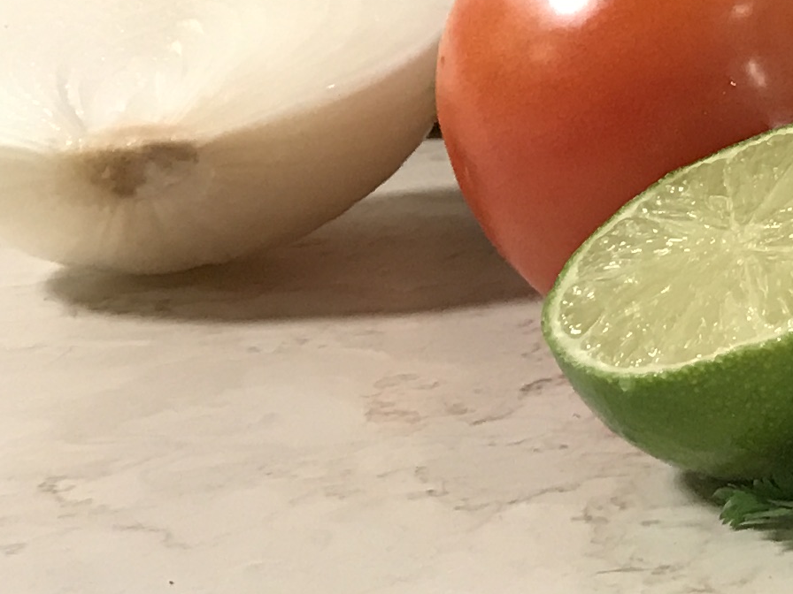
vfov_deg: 11.2
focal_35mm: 126
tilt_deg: -2.5
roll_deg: +0.4
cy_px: -374
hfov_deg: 13.7
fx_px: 2886
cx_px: 1508
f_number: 1.8
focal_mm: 3.99
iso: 32
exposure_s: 1/30
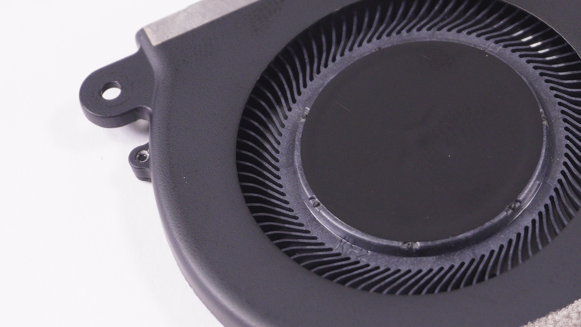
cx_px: 491
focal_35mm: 147
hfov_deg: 14.5
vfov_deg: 8.2
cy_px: 197
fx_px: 2264
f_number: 8
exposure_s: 1/200
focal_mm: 48
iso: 640
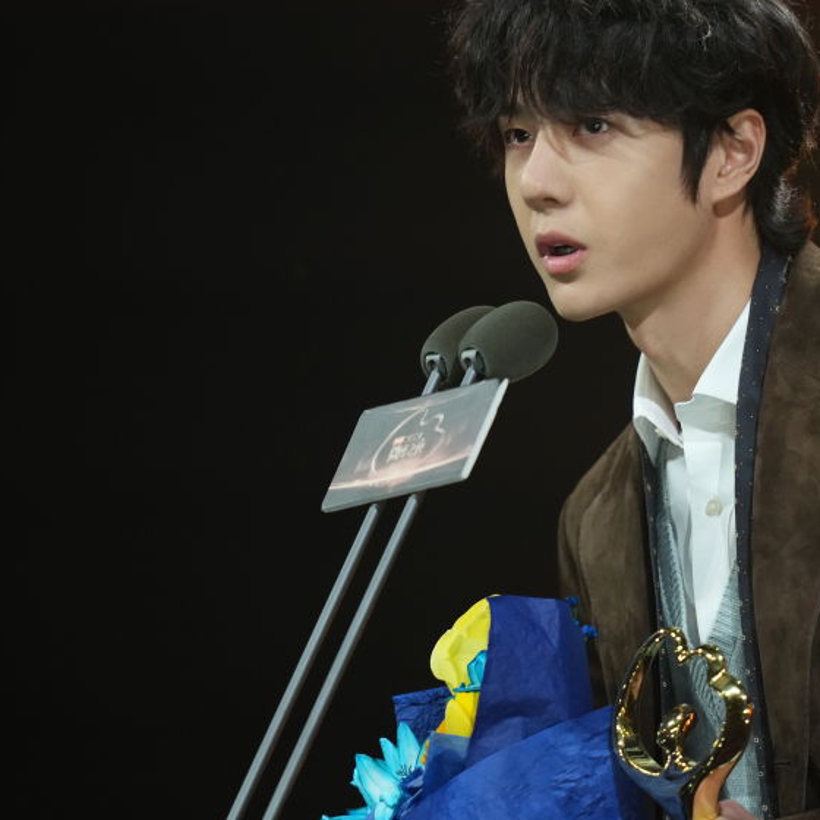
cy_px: 348
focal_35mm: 622
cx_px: 614
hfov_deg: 2.8
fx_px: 16670
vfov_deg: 2.8
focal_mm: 400
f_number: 2.8
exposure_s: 1/320
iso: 3200
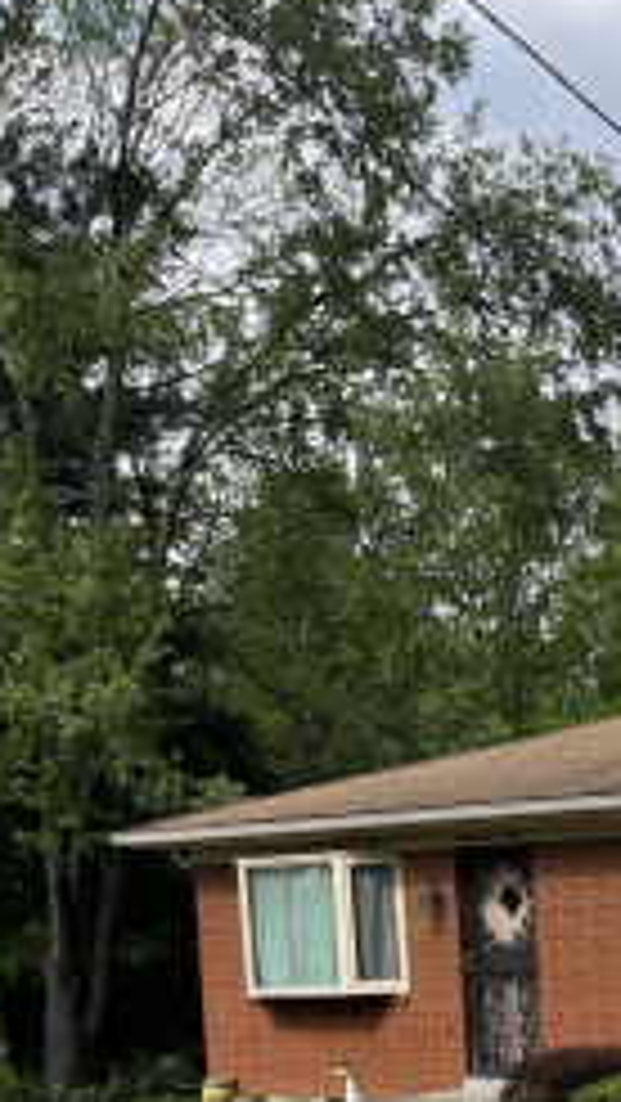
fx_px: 2252
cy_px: 1361
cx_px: 1040
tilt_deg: -9.2
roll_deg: +0.0
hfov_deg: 14.3
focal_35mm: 77
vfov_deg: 24.6
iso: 50
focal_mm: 5.1
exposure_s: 1/1096
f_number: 1.6
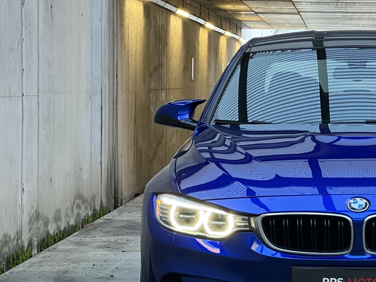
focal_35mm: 161
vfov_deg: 9.2
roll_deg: -0.6
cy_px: 195
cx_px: 361
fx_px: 1749
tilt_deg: -3.2
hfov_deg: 12.2
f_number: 2.8
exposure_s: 1/36
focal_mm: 9
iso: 160
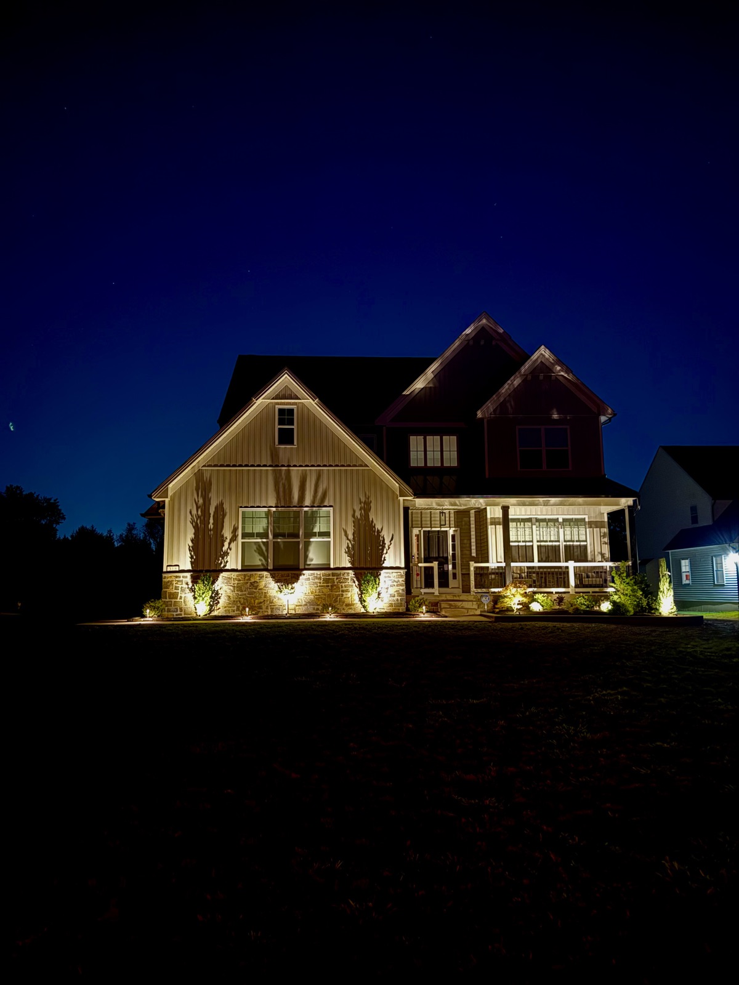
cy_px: 492
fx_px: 683
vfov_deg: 71.6
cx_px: 370
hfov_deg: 56.8
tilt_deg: +8.6
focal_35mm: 24
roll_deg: +0.4
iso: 2000
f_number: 1.78
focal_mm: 6.76
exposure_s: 1/5
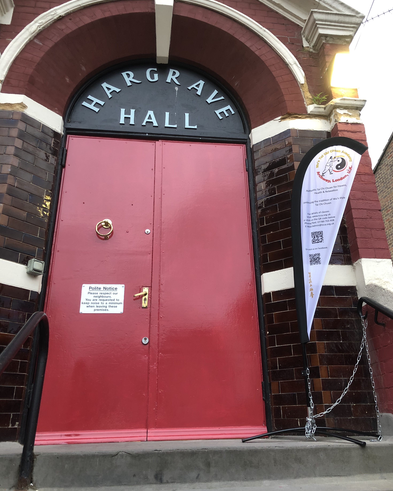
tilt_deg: +24.8
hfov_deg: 48.5
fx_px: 436
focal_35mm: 30
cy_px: 227
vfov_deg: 58.7
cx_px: 200
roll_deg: +1.2
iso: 50
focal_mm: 3.99
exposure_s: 1/15
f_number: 1.8
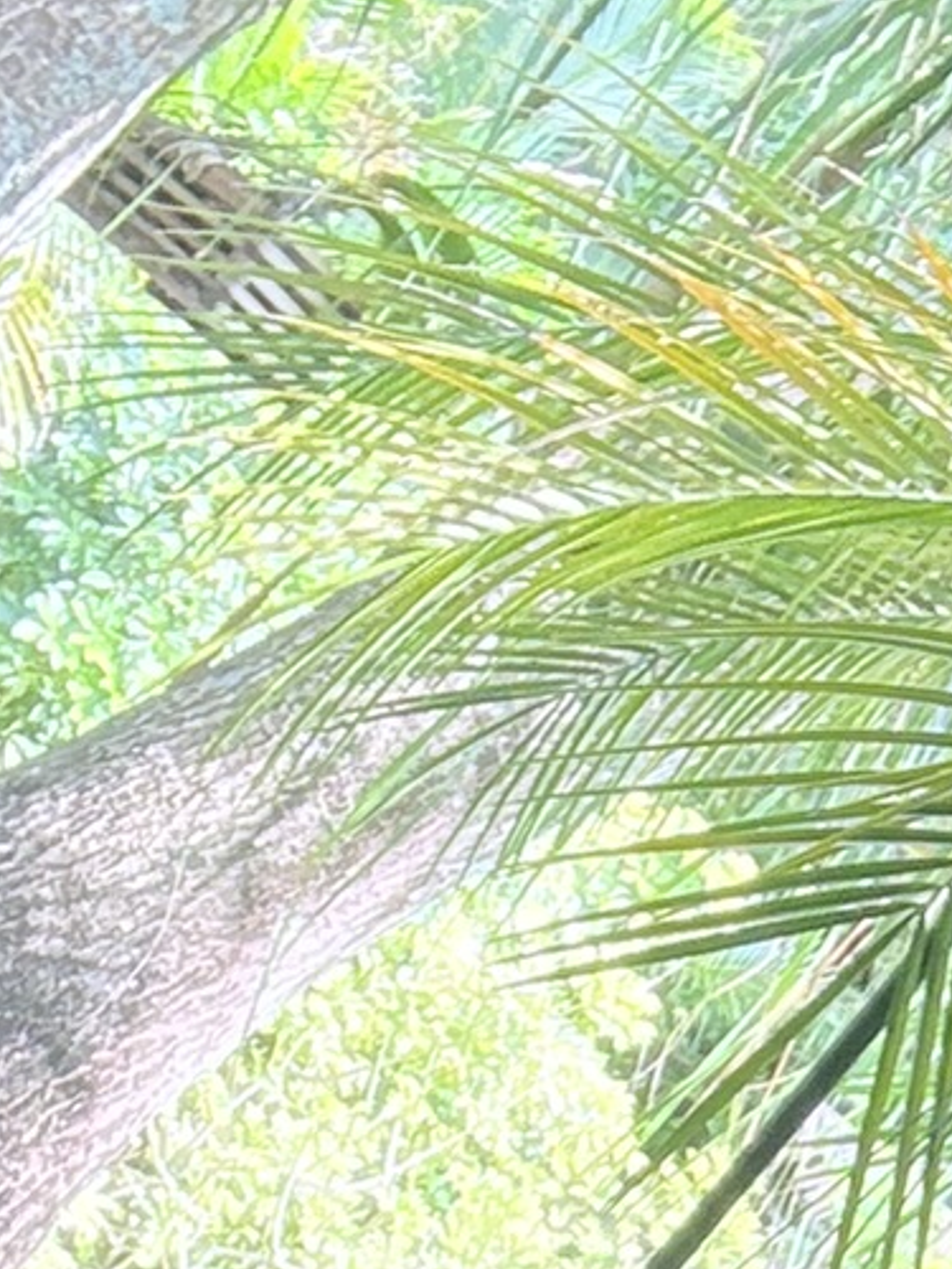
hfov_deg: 11.6
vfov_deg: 13.7
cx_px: 1411
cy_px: 2513
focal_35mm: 123
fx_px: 4510
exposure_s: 1/66
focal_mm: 2.69
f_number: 1.9
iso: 80
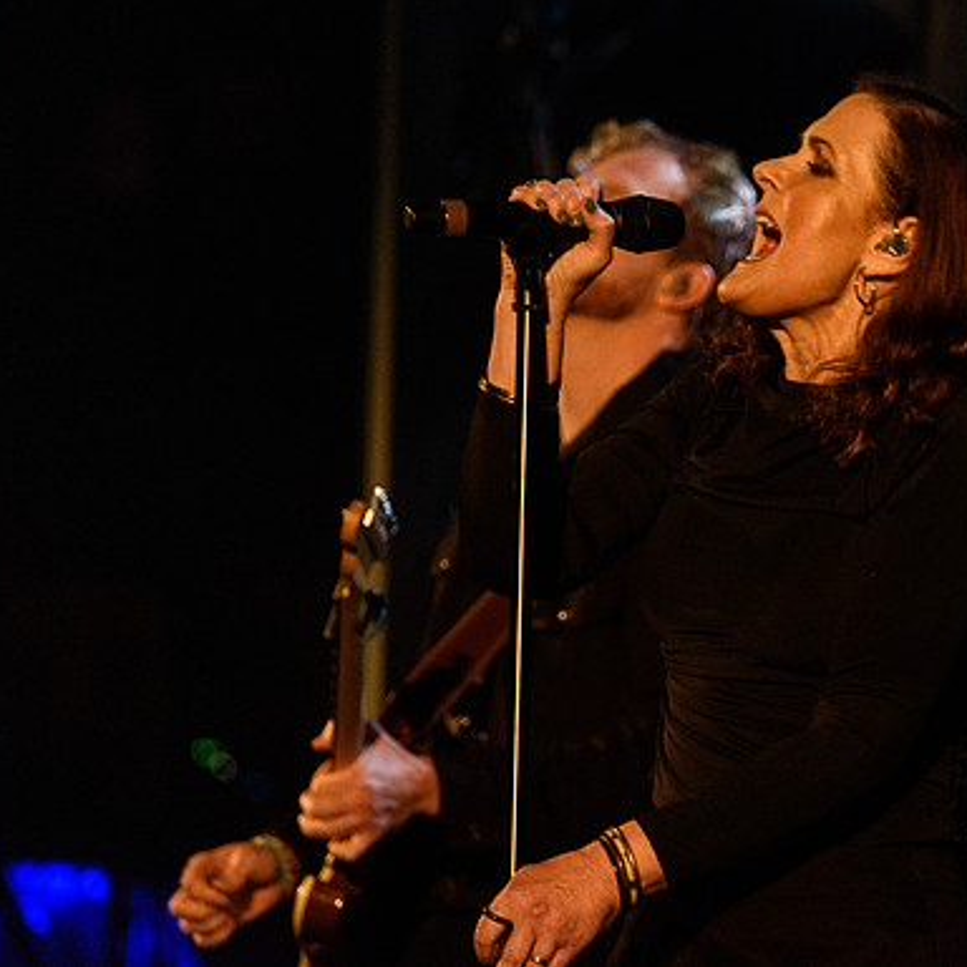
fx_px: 19943
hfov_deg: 2.8
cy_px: 425
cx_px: 684
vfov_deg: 2.8
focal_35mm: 631
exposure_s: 1/160
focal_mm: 440
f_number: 6
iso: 4000
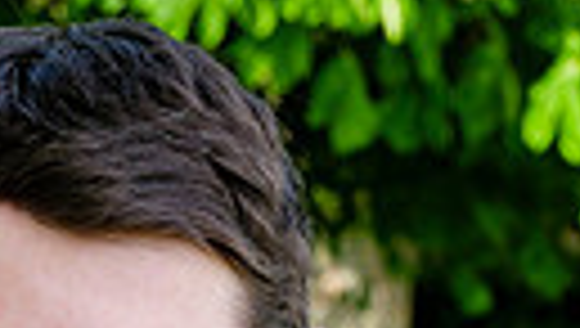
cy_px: 818
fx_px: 5144
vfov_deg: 3.6
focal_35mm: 334
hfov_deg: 6.4
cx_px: 108
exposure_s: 1/160
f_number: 6.3
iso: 200
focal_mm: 44
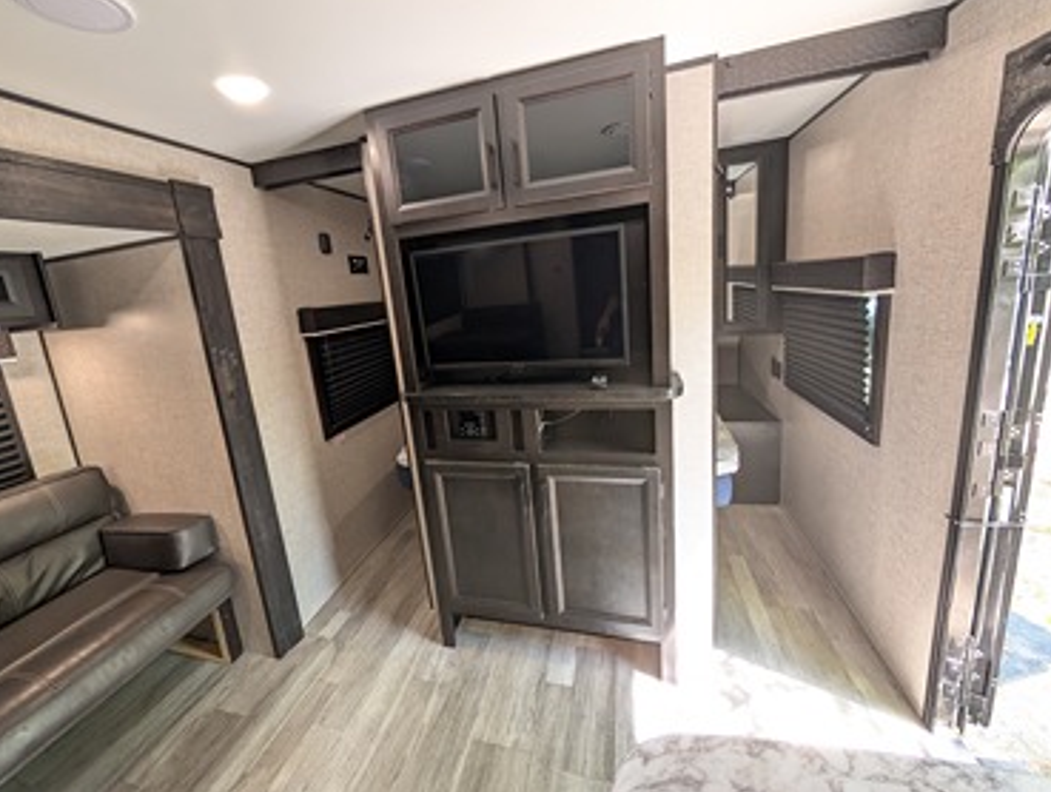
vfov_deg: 89.9
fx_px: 395
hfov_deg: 106.0
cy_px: 369
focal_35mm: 13
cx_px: 504
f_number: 1.7
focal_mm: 2.02
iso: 108
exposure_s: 1/58.1
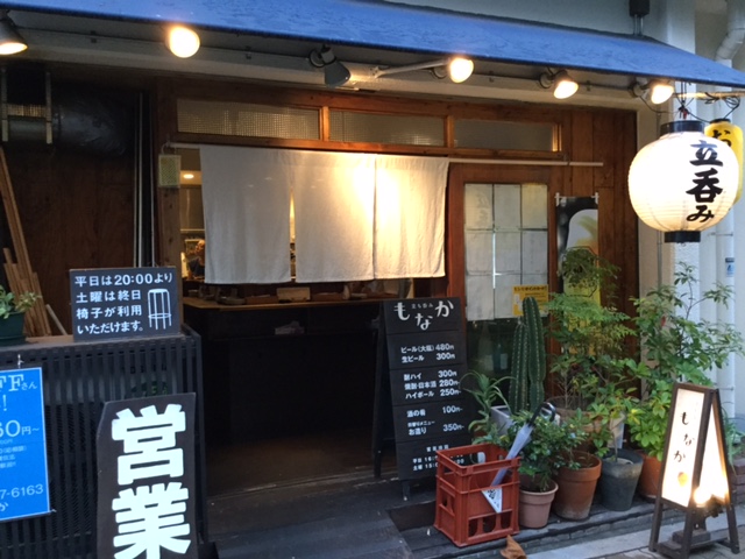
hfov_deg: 58.4
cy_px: 280
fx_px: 667
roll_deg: +1.3
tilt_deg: -2.6
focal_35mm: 31
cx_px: 372
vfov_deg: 45.4
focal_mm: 3.3
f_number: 2.4
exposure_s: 1/30
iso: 125
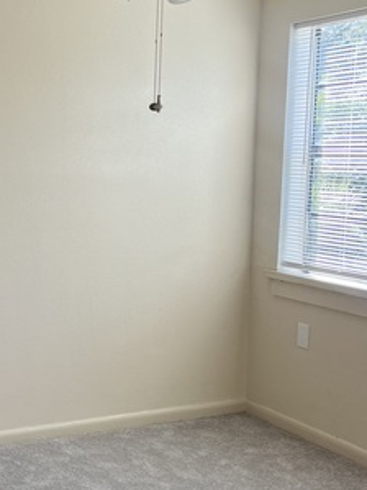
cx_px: 0
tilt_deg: -7.1
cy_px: 270
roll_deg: +0.2
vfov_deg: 33.2
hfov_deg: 24.1
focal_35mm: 58
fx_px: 820
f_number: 1.5
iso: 50
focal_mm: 5.7
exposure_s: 1/317
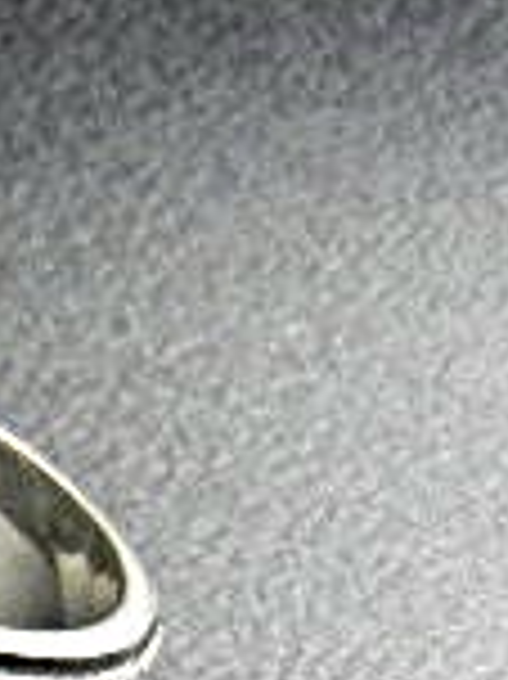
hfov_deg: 5.8
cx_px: -486
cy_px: 775
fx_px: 4899
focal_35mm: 250
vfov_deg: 7.9
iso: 800
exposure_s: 1/30
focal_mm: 10.6
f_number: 8
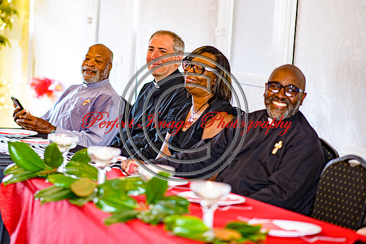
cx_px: 162
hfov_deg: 14.9
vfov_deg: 10.0
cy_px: 104
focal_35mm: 138
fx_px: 1399
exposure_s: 1/125
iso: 180
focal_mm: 105
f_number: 1.8
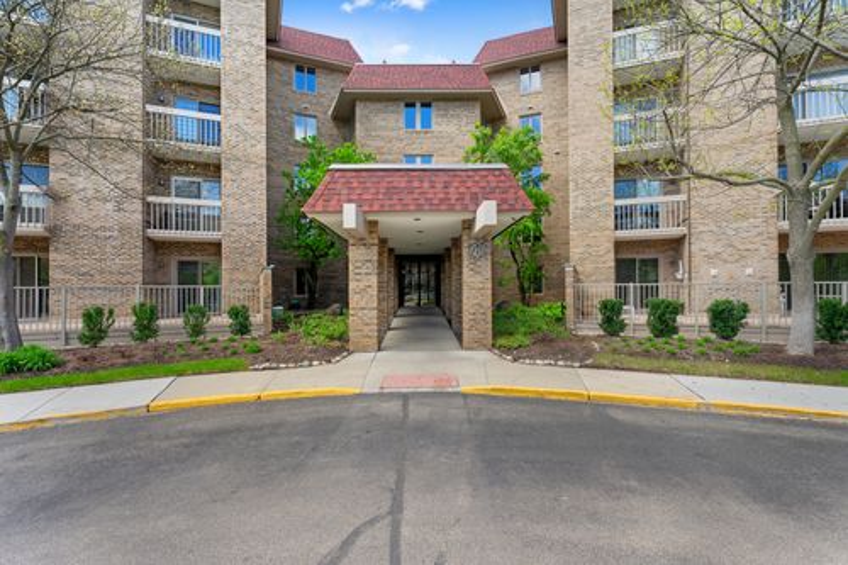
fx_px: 391
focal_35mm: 17
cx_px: 424
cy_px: 282
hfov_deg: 94.7
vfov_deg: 71.7
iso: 50
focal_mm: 16.6
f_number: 9.5
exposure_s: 1/20
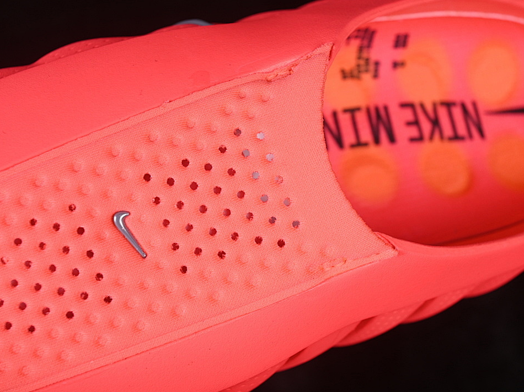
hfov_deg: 23.8
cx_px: 283
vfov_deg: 18.0
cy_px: 195
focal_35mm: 82
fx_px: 1241
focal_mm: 50
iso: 160
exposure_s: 1/80
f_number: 7.1
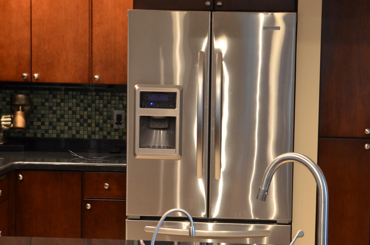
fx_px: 913
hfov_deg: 22.9
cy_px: 108
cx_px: 213
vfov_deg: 15.3
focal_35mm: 89
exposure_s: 1/4
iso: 640
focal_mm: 34
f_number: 8
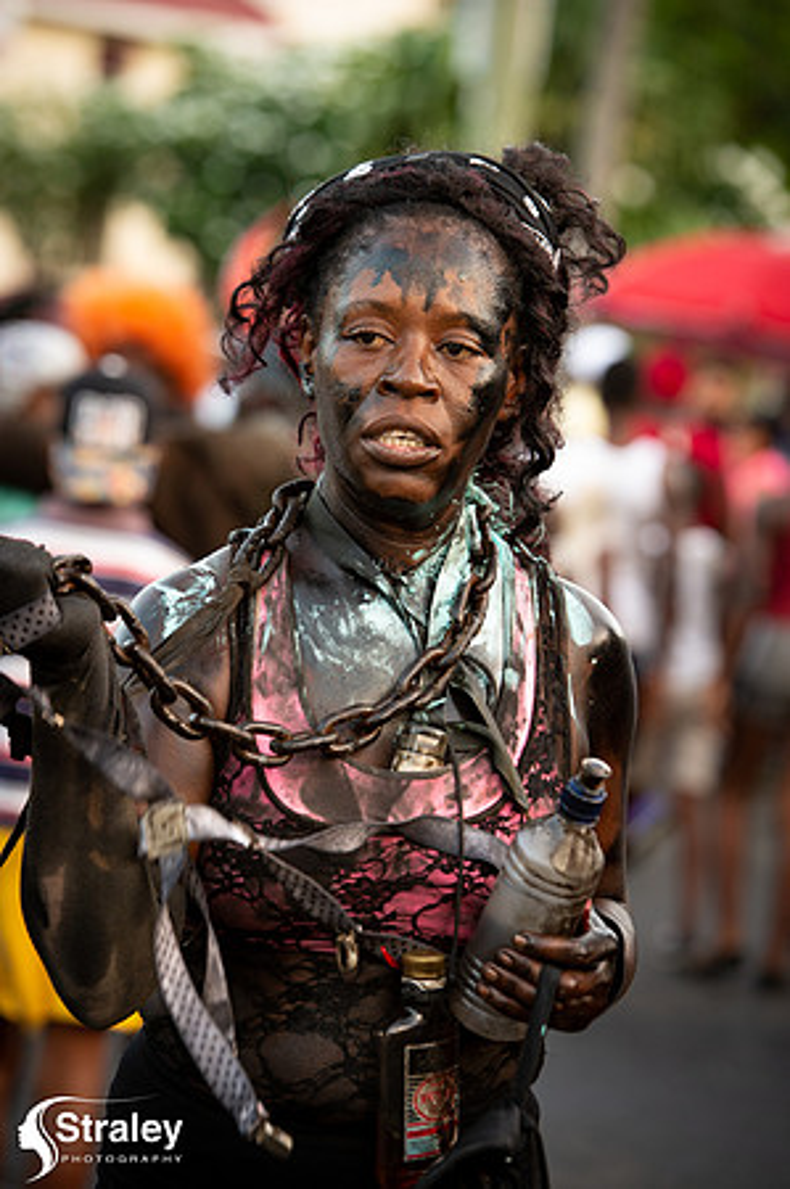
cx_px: 395
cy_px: 594
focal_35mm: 155
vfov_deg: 13.3
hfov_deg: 8.8
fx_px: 5114
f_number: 5
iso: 900
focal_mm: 155
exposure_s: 1/200
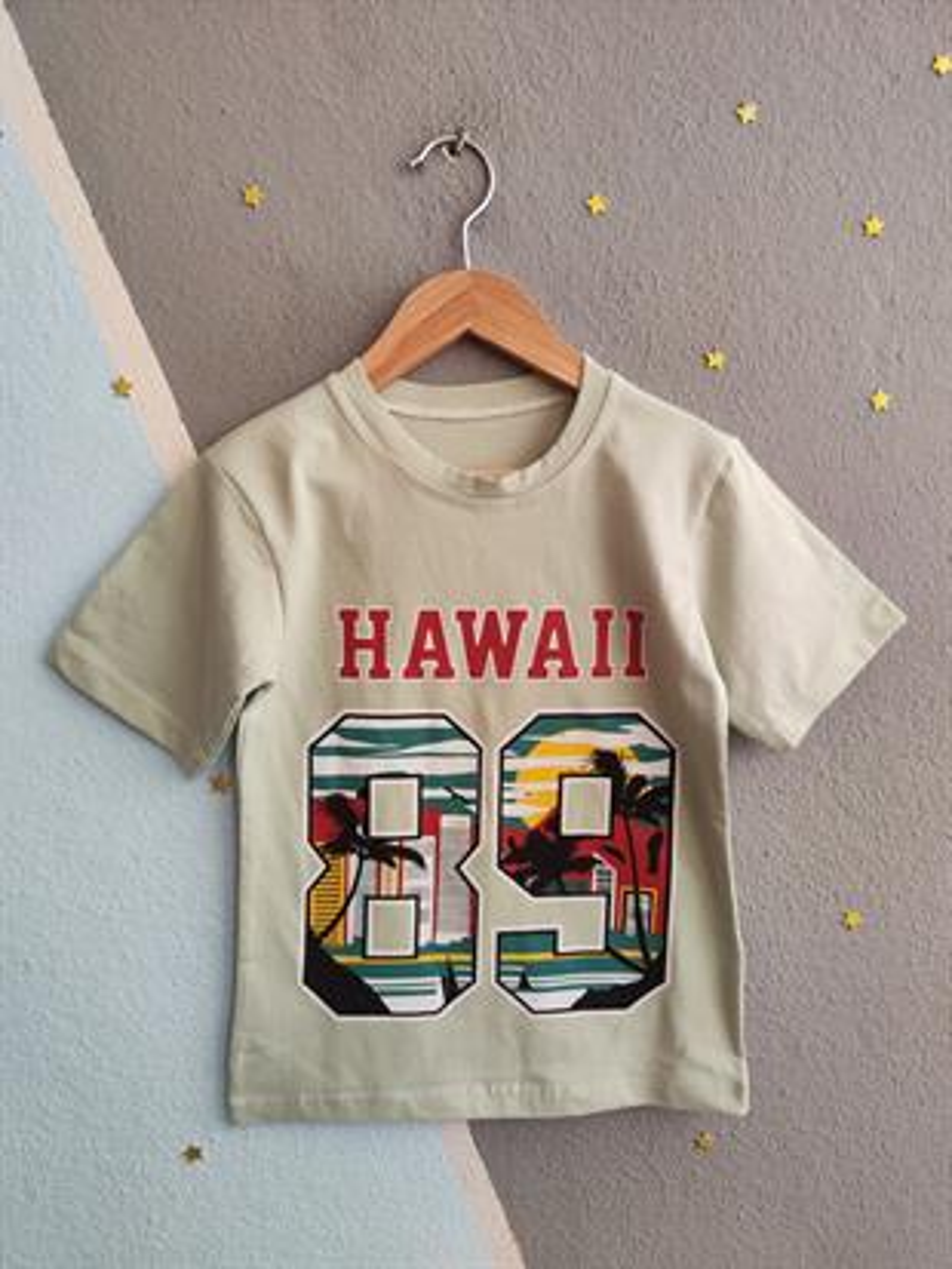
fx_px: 880
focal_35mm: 24
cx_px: 476
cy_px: 634
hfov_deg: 56.8
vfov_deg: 71.6
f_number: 1.88
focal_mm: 5.59
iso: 400
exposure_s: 1/86.6
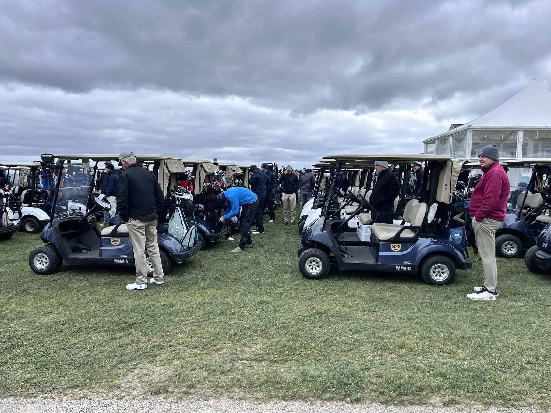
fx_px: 414
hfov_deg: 67.3
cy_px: 206
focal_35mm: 26
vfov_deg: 53.1
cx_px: 276
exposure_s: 1/1869
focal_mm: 5.7
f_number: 1.5
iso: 50
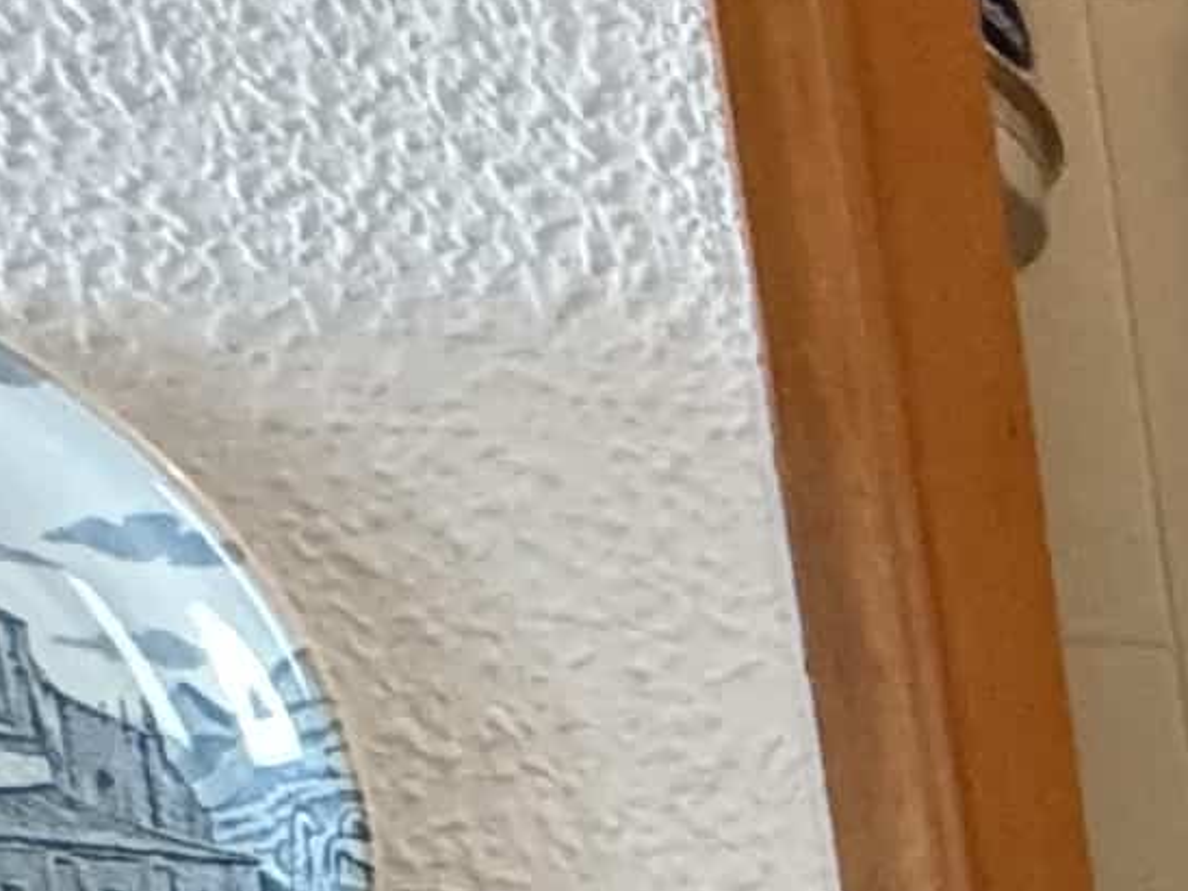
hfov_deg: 12.1
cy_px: 2365
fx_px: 3535
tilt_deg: -13.8
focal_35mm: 103
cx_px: 3323
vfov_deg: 11.1
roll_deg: +0.2
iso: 500
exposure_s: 1/50
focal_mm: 2.22
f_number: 2.2
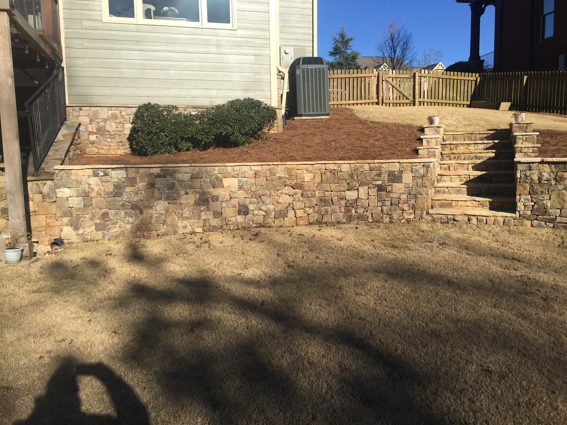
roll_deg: +0.4
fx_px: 475
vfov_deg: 48.2
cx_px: 284
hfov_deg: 61.7
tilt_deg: -4.8
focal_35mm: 29
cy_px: 212
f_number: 2.2
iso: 32
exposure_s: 1/2475
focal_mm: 4.15
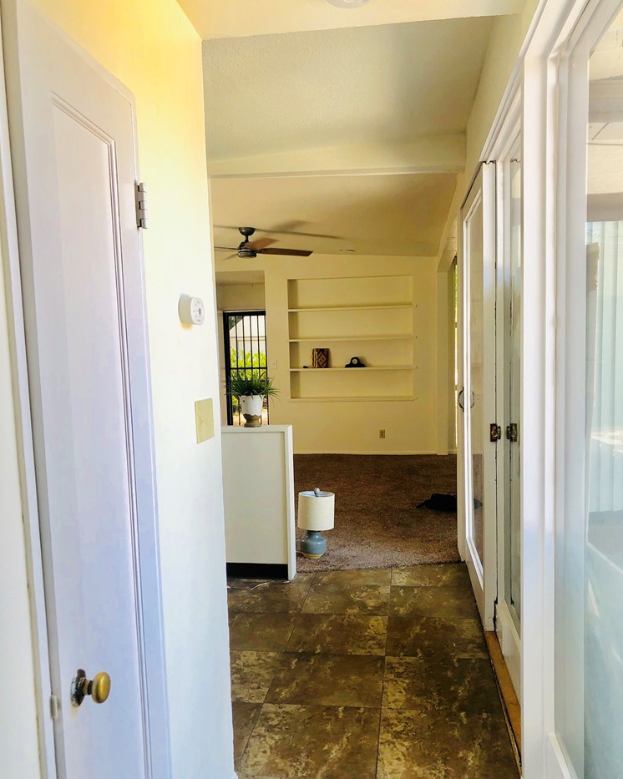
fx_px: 692
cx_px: 311
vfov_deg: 58.7
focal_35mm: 30
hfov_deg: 48.5
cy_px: 417
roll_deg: +1.6
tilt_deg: -5.6
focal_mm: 3.99
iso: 25
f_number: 1.8
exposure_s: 1/120
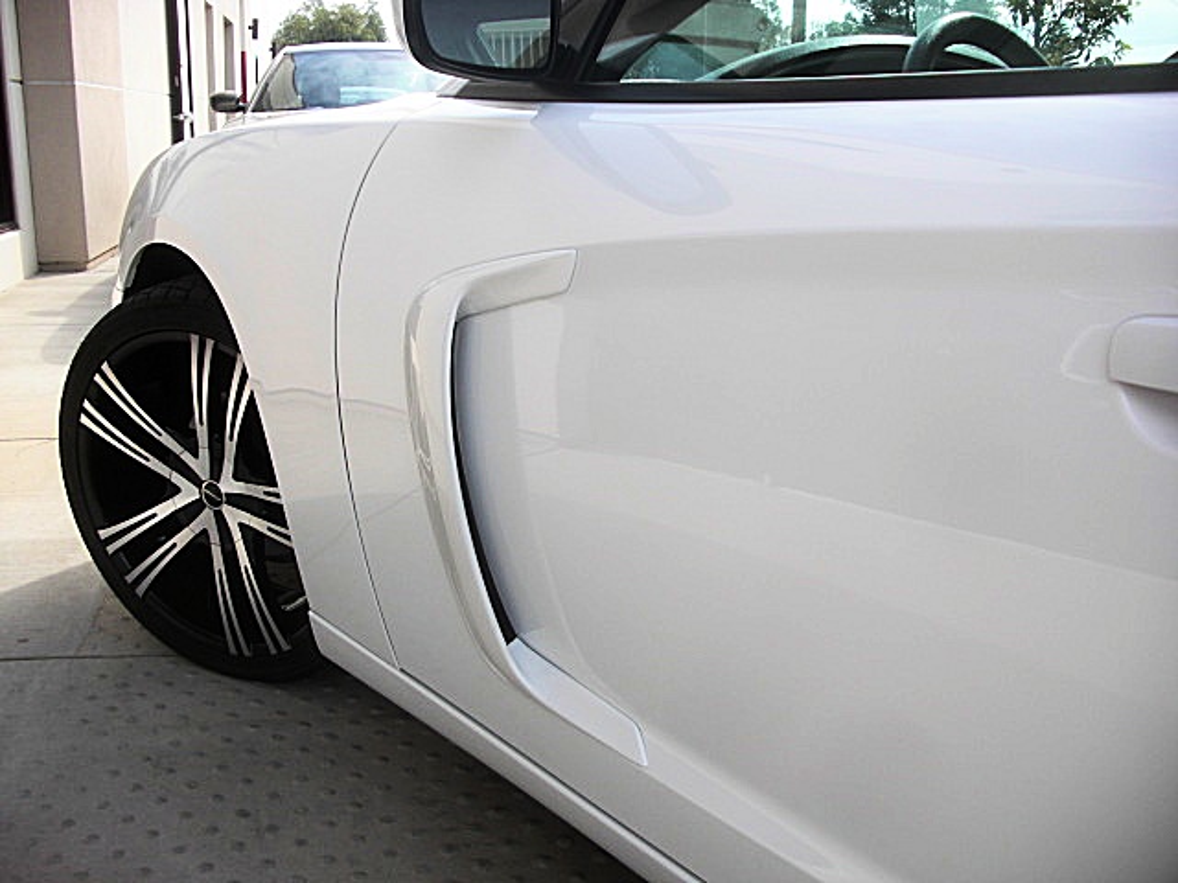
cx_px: 589
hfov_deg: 51.4
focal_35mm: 36
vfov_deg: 39.7
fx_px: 1225
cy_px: 442
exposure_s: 1/400
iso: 50
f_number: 2.8
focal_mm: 6.3
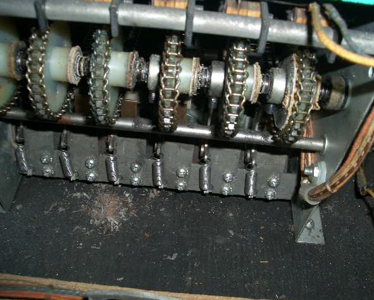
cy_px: 150
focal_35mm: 37
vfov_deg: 40.1
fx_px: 410
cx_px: 192
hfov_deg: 49.1
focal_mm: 5.8
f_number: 4.3
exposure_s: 1/60
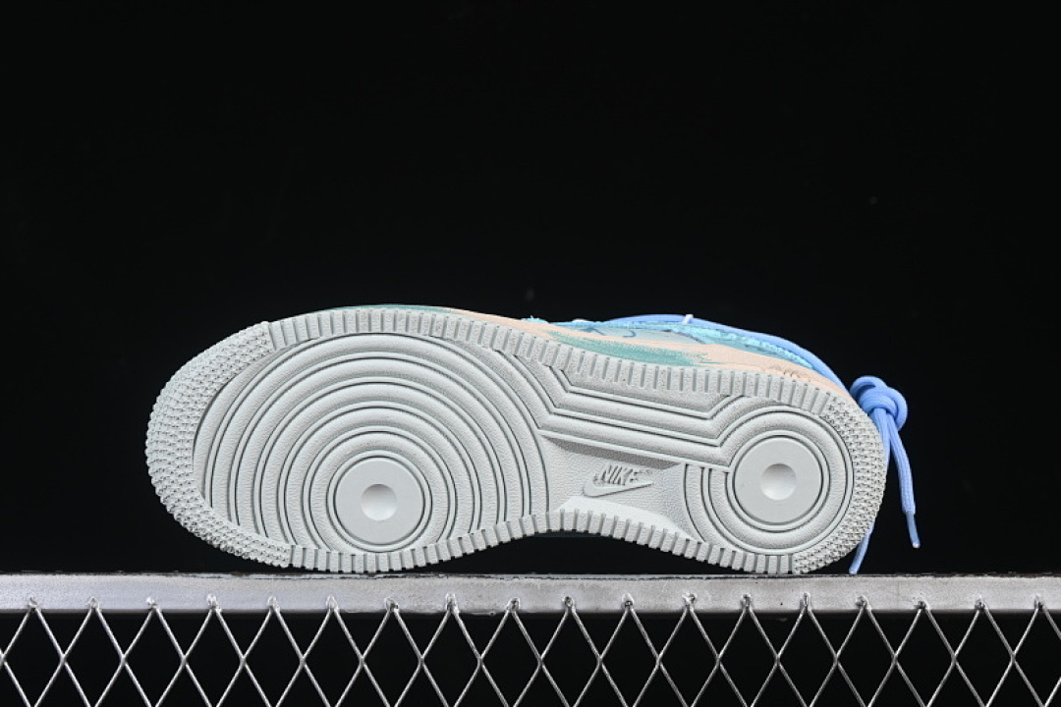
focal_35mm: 75
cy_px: 354
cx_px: 530
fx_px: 2210
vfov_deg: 18.2
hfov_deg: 27.0
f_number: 8
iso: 160
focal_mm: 50
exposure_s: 1/80
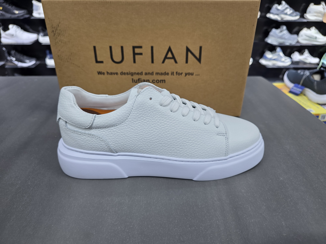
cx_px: 163
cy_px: 122
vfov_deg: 58.9
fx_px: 217
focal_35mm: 23
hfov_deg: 73.9
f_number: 1.7
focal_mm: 6.3
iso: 250
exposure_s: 1/180
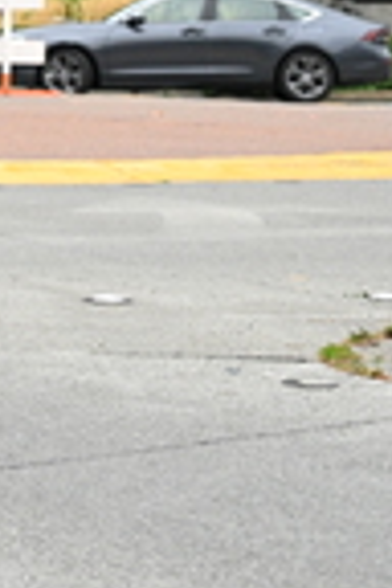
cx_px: -329
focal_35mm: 168
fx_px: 2744
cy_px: -188
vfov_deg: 11.9
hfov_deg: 7.9
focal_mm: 44
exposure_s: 1/800
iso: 1600
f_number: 4
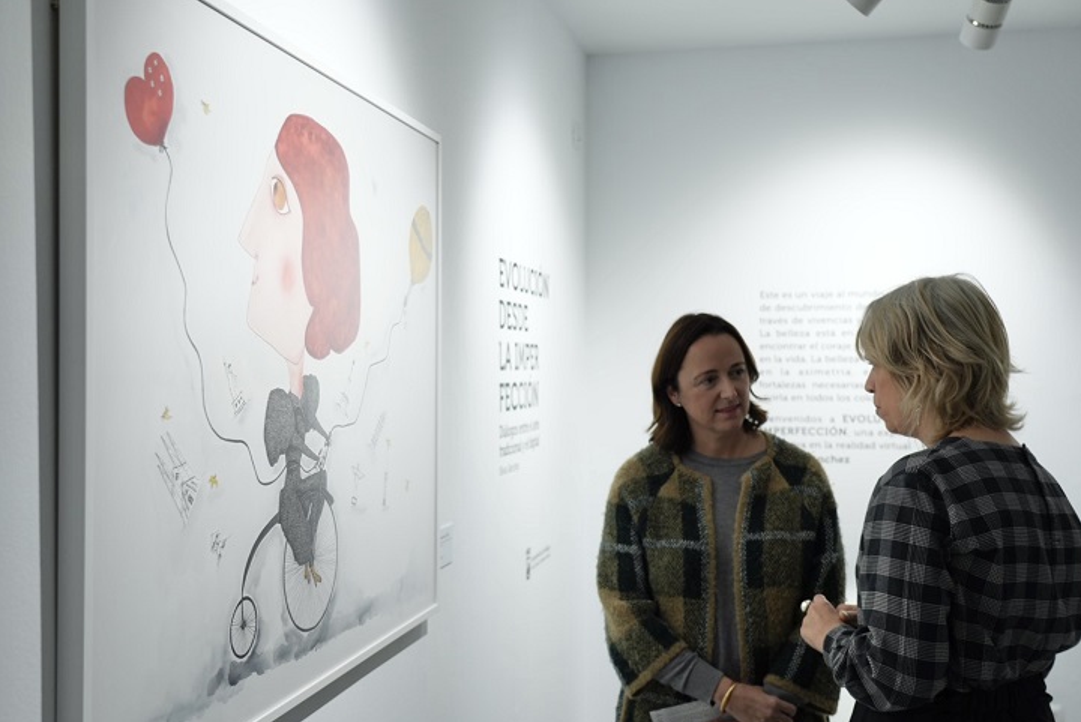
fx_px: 1202
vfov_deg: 33.4
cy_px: 396
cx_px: 539
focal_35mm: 40
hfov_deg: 48.4
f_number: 4
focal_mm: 36
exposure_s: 1/125
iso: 640
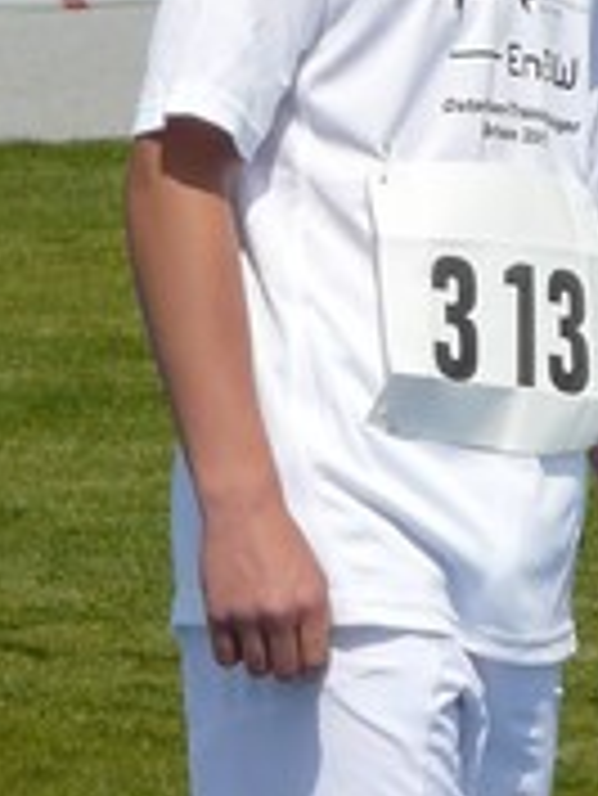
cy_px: 589
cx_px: 585
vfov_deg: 2.1
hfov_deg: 1.6
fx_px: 21833
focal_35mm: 949
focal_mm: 34.5
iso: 100
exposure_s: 1/1000
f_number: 5
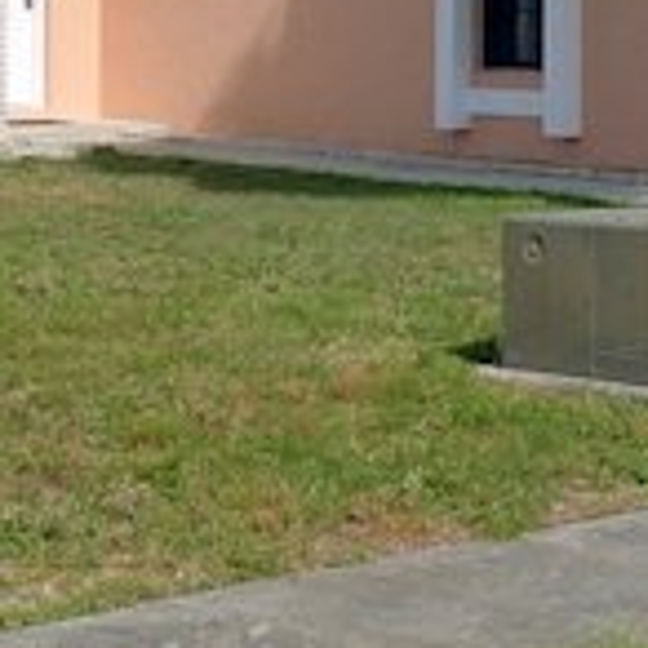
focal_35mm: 112
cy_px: -169
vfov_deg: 14.9
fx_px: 2372
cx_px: 333
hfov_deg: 15.6
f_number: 4.5
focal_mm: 6.8
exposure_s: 1/1000
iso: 80
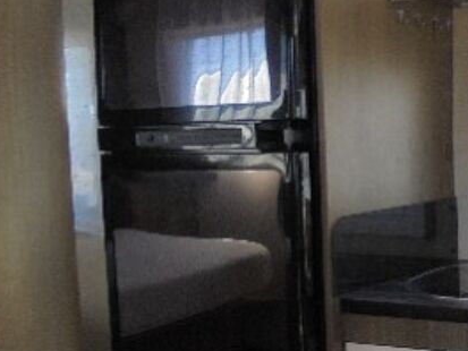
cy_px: 203
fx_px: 852
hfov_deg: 28.3
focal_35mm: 63
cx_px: 499
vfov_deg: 23.3
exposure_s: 1/100
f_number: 3.5
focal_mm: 4.6
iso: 160
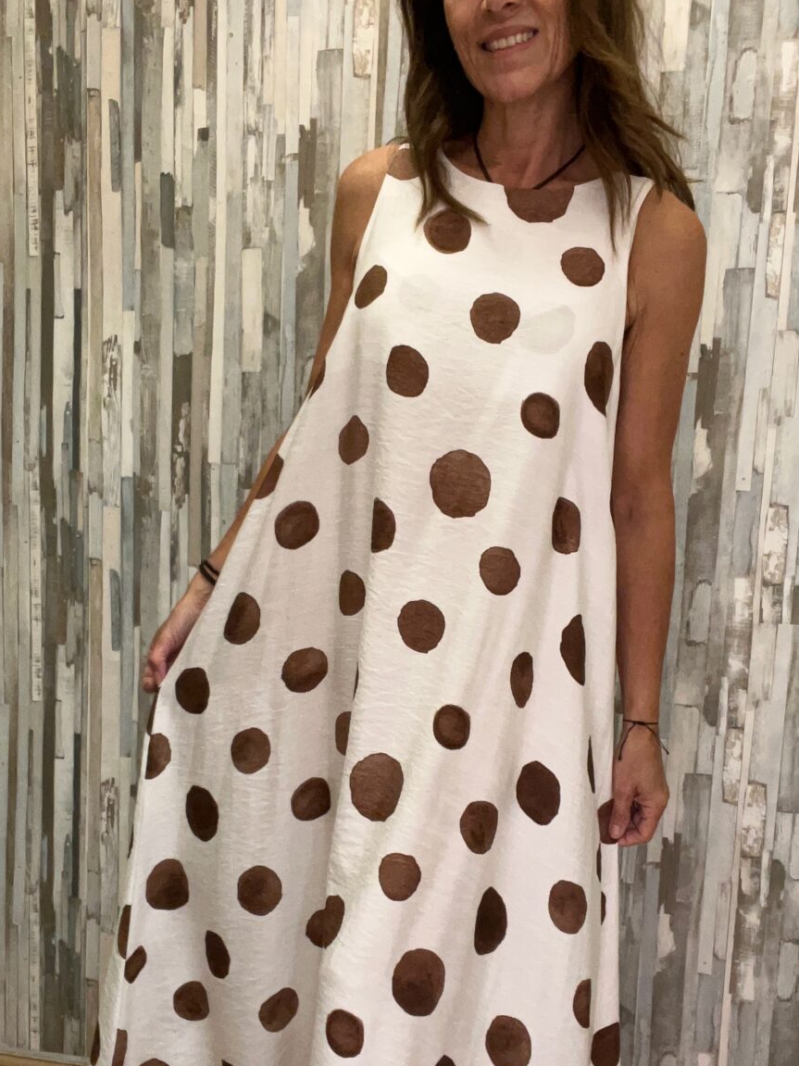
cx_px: 382
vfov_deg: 49.9
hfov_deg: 38.7
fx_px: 1139
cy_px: 634
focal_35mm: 37
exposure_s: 1/50
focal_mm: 2.71
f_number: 2.2
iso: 250
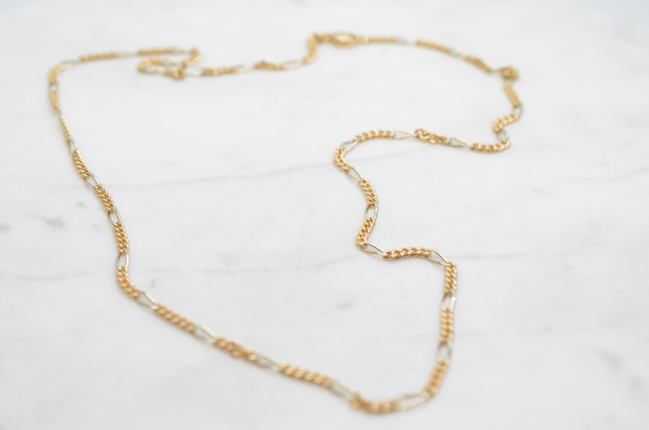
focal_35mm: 60
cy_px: 215
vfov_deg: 22.5
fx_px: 1079
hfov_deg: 33.5
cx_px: 324
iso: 3200
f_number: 5.6
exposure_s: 1/1000
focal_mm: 40
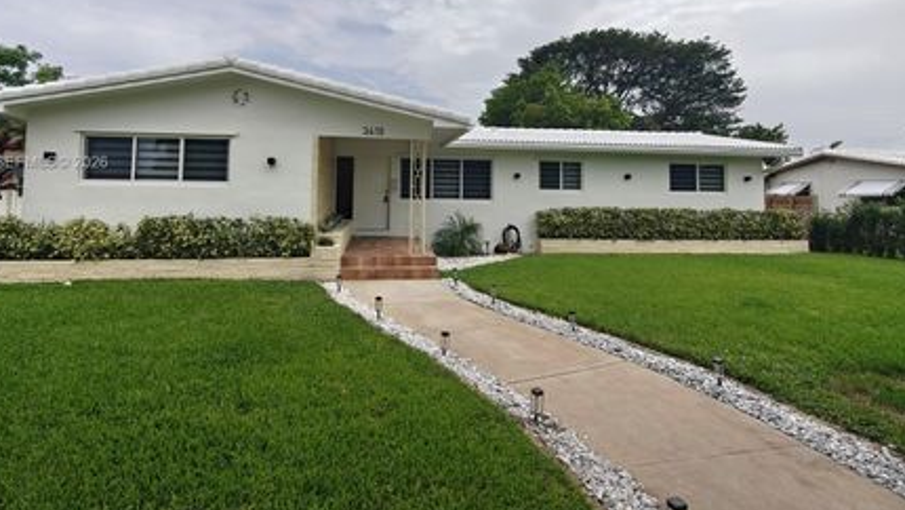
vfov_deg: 56.9
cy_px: 163
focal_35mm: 19
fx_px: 456
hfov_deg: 89.5
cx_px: 429
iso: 50
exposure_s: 1/413
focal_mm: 2.3
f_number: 2
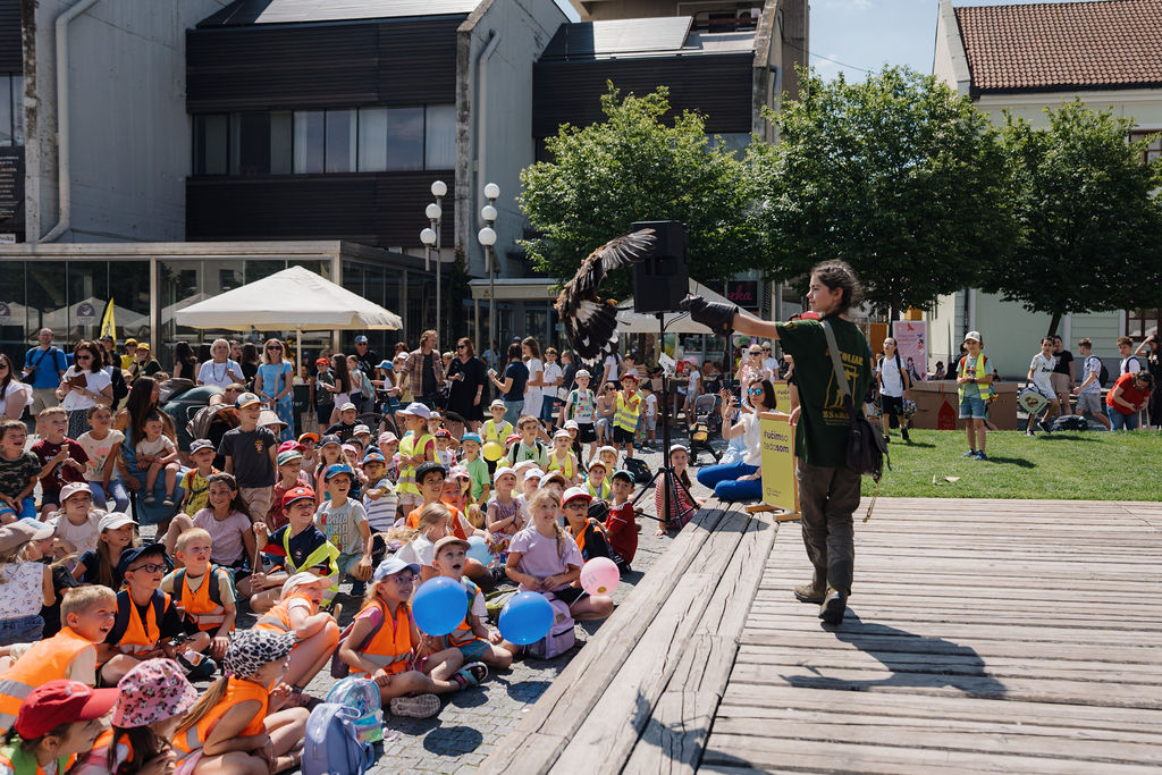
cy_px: 372
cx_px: 666
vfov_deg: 46.2
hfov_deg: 64.9
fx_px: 908
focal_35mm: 28
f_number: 2.5
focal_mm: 24
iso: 100
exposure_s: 1/2500
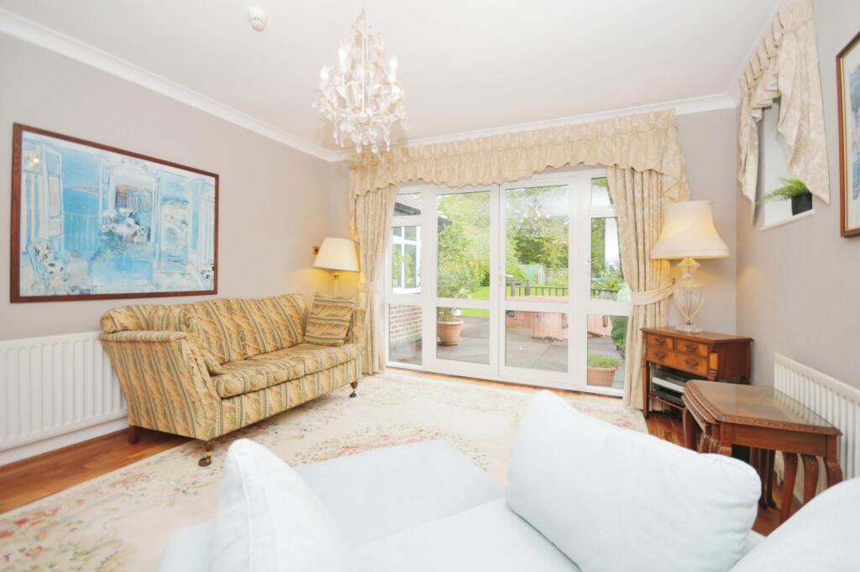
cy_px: 286
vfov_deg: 77.2
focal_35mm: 15
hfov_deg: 100.4
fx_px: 358
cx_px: 430
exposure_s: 1/60
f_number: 5
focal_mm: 10
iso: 200
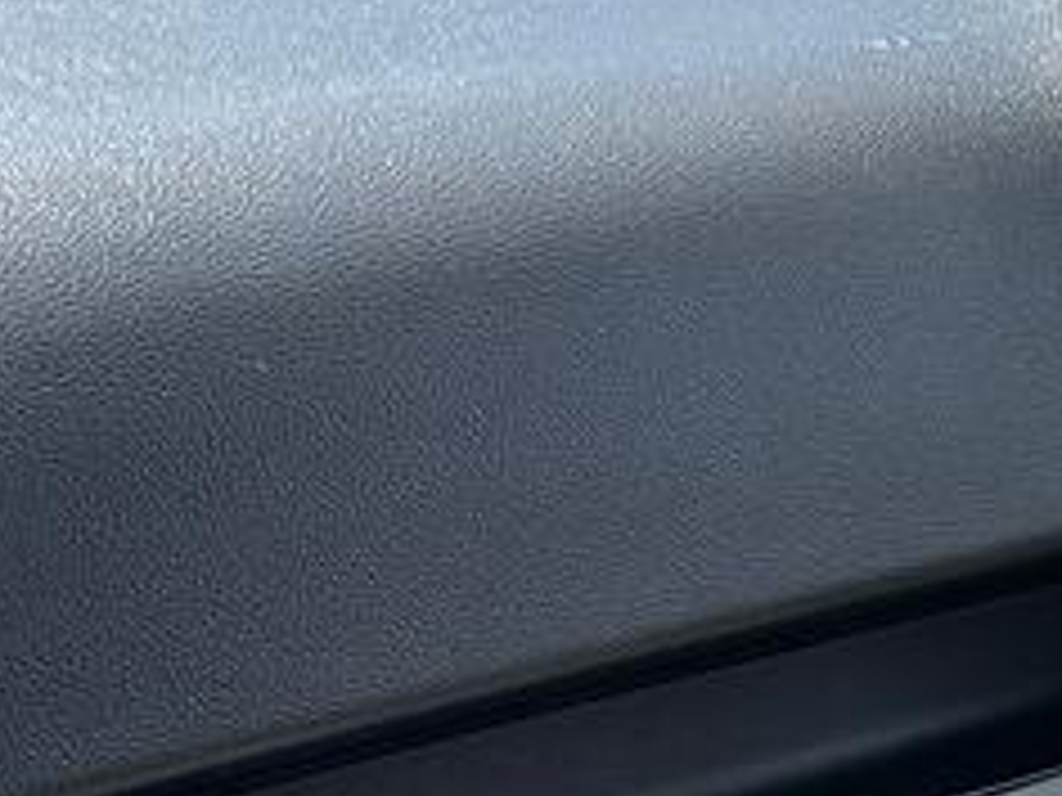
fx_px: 3988
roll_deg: -4.7
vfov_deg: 10.8
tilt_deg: -32.7
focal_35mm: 130
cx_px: 2002
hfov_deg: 13.4
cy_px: 1340
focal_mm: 6.86
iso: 80
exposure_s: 1/699
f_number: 1.78
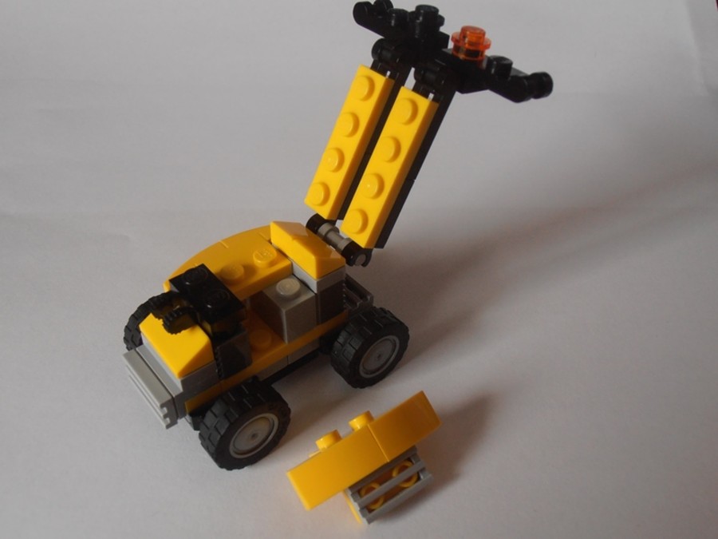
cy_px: 270
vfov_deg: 38.7
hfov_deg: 50.1
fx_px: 767
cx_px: 359
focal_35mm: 37
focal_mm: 6.61
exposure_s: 1/30
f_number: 3.9
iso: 125
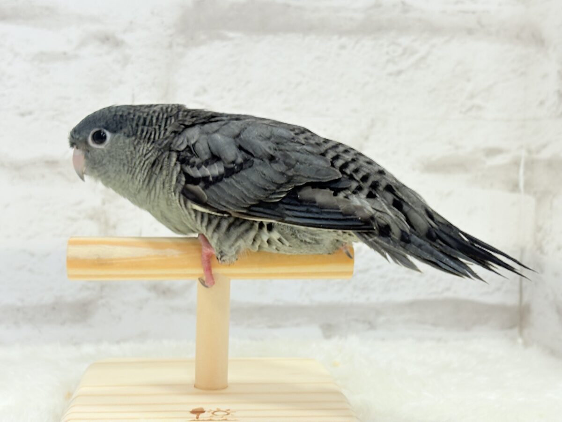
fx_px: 844
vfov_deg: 28.0
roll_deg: +0.2
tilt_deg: -2.4
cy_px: 211
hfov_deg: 36.8
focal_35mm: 52
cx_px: 281
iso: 50
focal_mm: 5.96
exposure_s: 1/50
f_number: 1.6
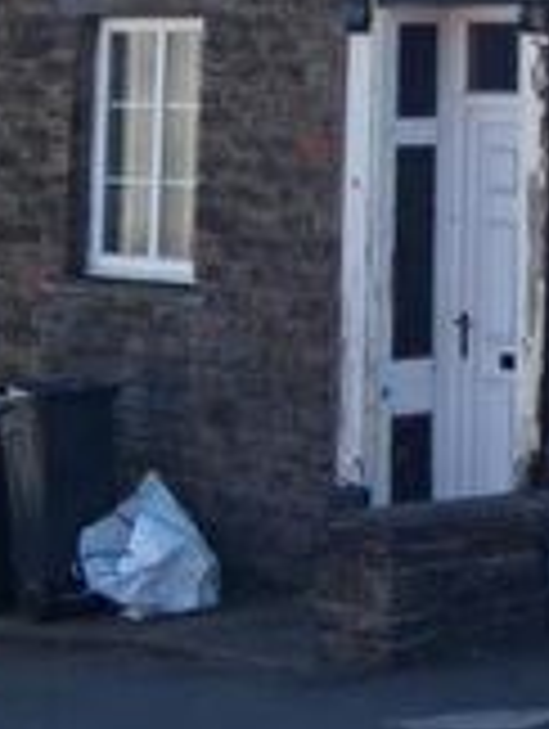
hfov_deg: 9.4
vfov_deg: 12.7
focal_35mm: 151
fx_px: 3185
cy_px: -209
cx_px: 1004
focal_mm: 6.2
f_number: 3.4
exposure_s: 1/400
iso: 80
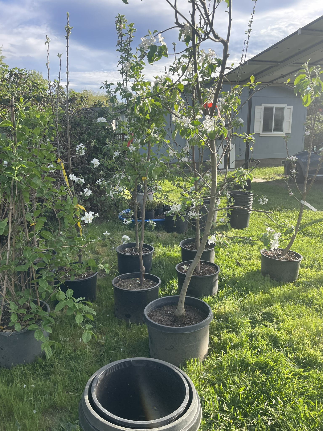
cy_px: 216
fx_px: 323
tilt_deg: -12.8
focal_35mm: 26
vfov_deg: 67.3
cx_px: 162
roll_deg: +1.6
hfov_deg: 53.1
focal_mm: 4.2
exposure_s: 1/947
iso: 32
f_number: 1.6
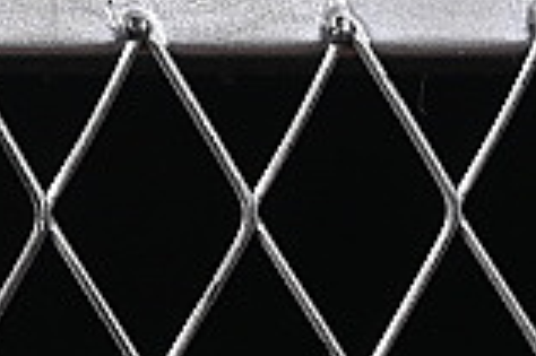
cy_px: -831
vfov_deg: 2.6
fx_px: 7630
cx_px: -1286
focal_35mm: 513
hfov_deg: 3.9
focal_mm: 50
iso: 160
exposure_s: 1/60
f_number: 6.3
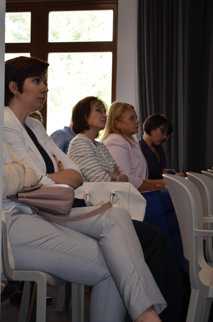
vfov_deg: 24.7
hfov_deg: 16.5
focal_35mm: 82
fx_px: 735
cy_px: 161
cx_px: 106
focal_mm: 55
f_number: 5.6
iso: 560
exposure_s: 1/60
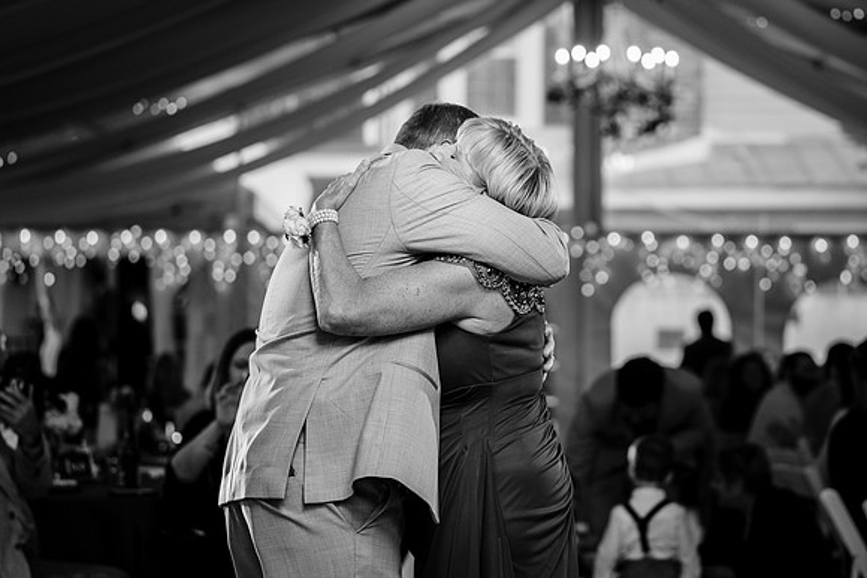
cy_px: 253
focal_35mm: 98
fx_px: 2354
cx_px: 536
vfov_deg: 14.0
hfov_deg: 20.8
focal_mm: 75
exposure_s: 1/250
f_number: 2.8
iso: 500
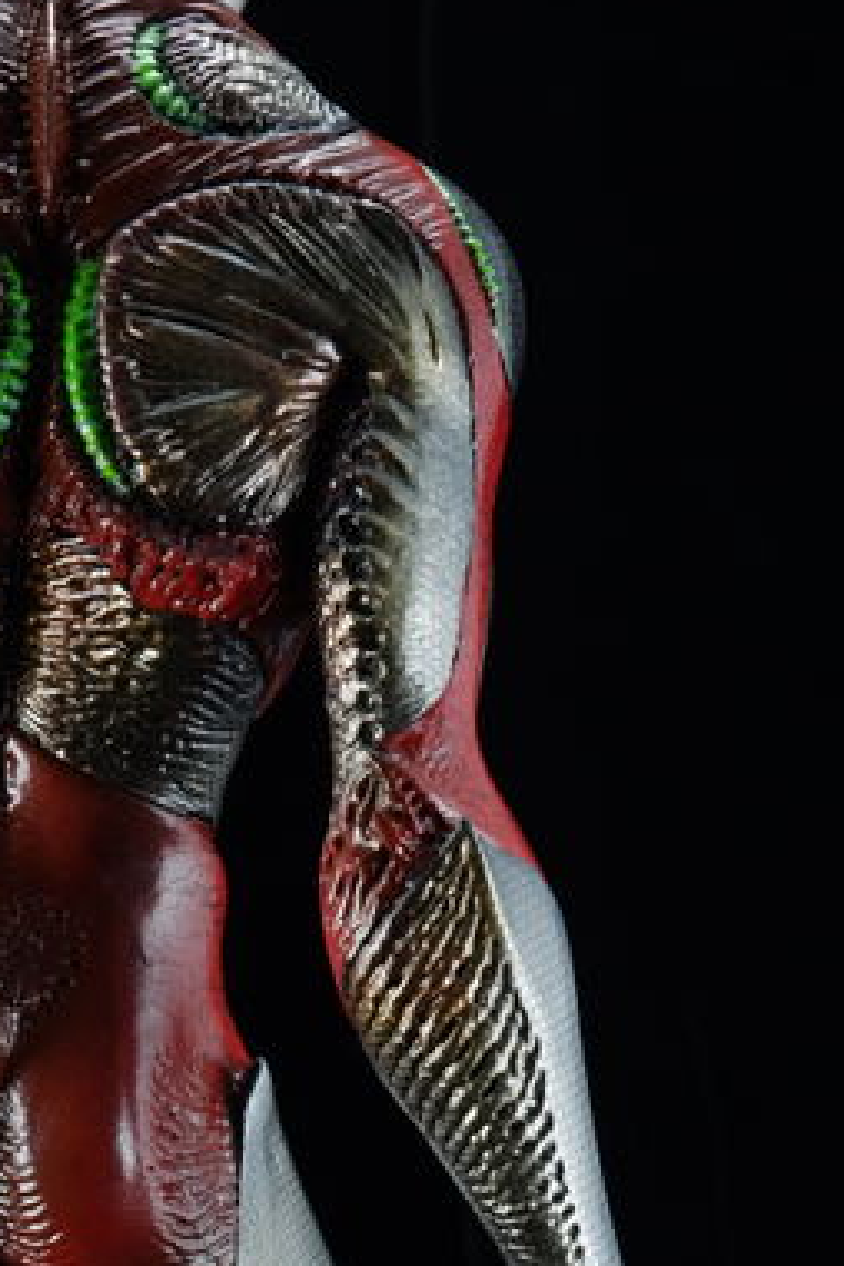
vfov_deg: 8.2
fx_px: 8861
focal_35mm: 252
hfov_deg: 5.4
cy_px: 1070
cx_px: 43
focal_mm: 53
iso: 400
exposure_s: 1/20
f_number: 6.4
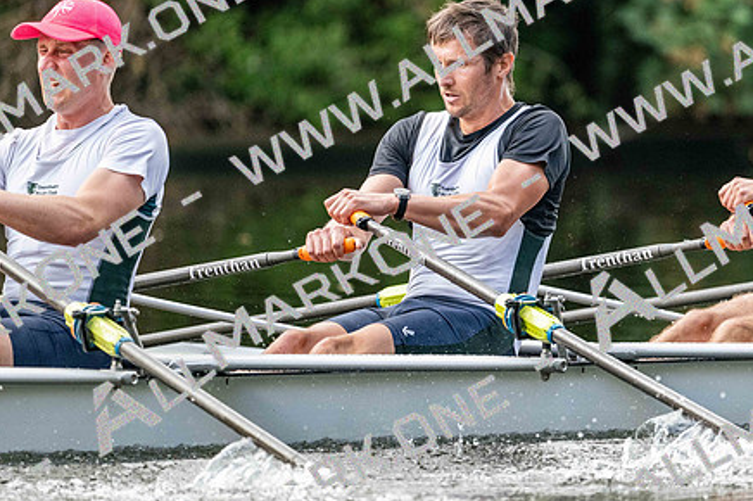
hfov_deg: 3.9
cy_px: 190
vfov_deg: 2.6
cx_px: 442
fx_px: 11119
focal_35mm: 532
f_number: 4.5
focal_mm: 400
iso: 2500
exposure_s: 1/2500
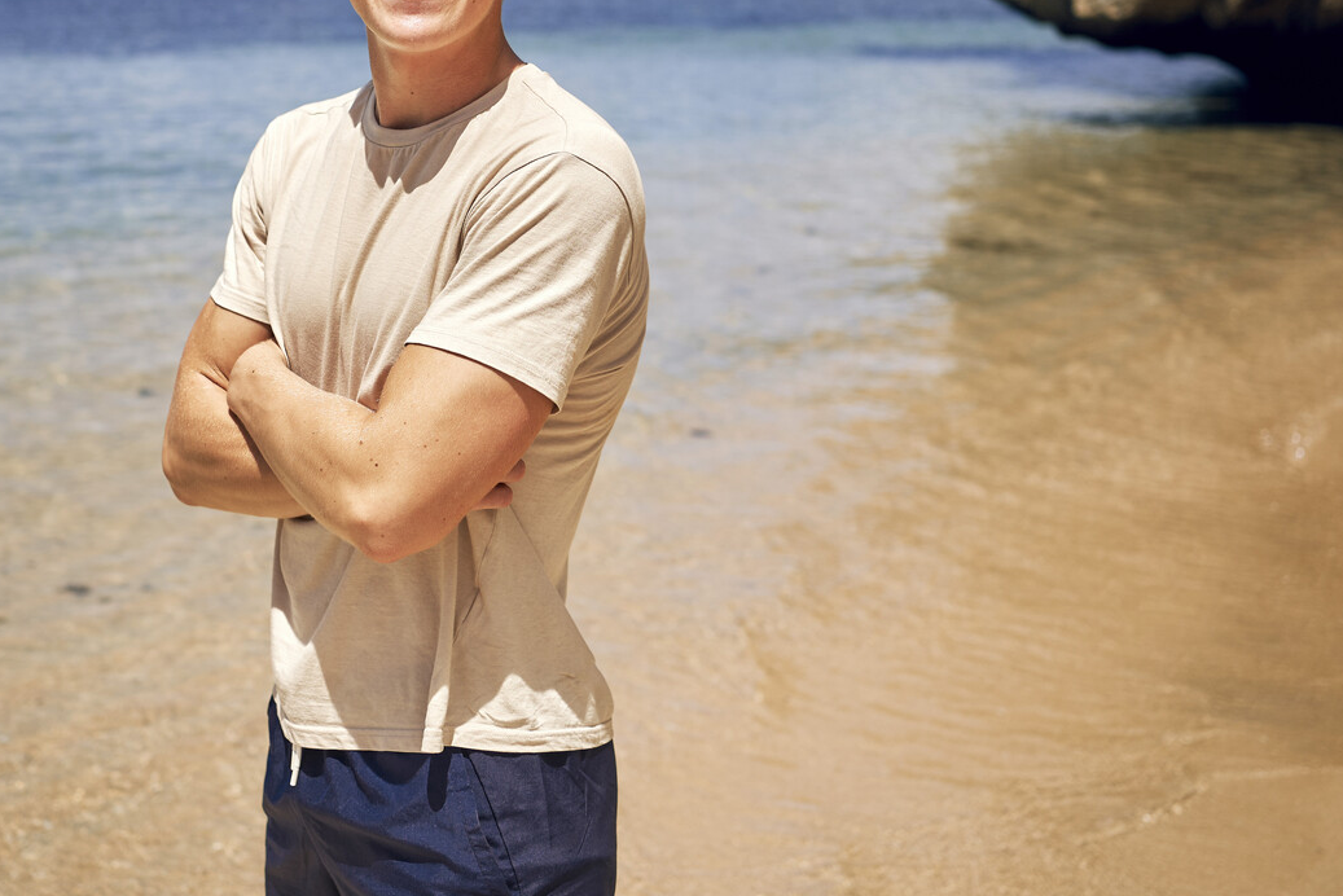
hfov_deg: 36.5
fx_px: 2015
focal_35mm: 54
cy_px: 209
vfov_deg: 24.8
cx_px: 461
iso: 160
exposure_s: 1/800
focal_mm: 35
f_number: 2.8
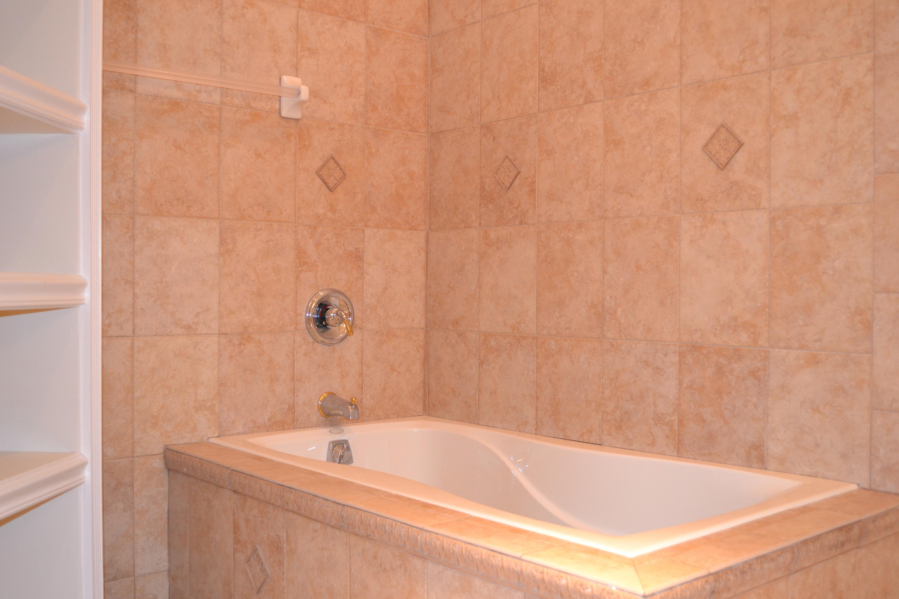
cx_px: 450
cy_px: 300
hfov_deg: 53.1
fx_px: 899
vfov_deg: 36.9
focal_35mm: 36
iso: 1600
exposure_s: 1/60
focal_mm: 24
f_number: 4
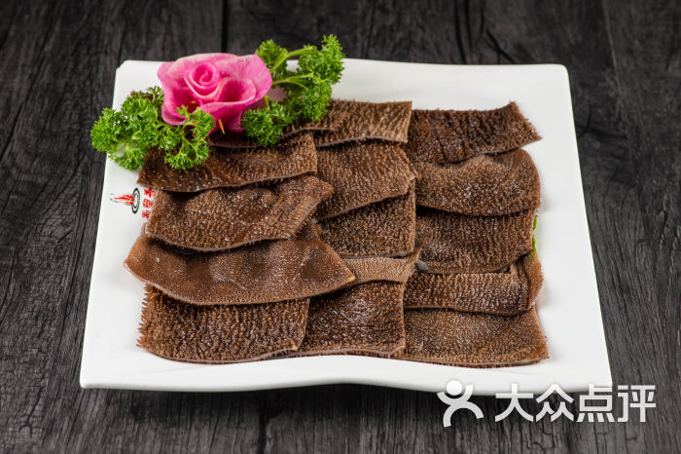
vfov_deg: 13.0
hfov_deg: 19.5
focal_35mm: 105
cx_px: 340
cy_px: 227
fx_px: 1985
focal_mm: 105
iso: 100
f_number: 10
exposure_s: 1/80
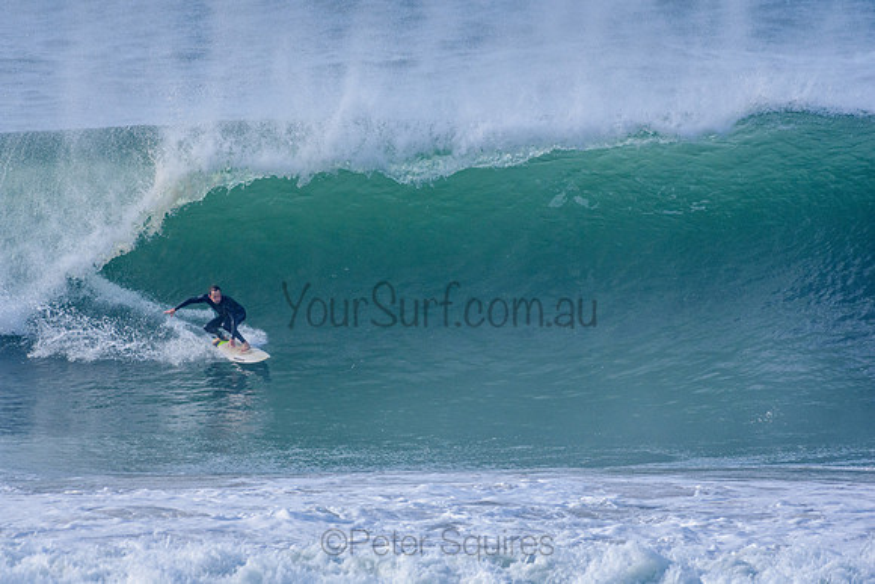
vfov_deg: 1.8
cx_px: 438
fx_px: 18233
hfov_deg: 2.7
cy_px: 292
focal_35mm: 750
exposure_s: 1/2000
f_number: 5.6
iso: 500
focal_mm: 500
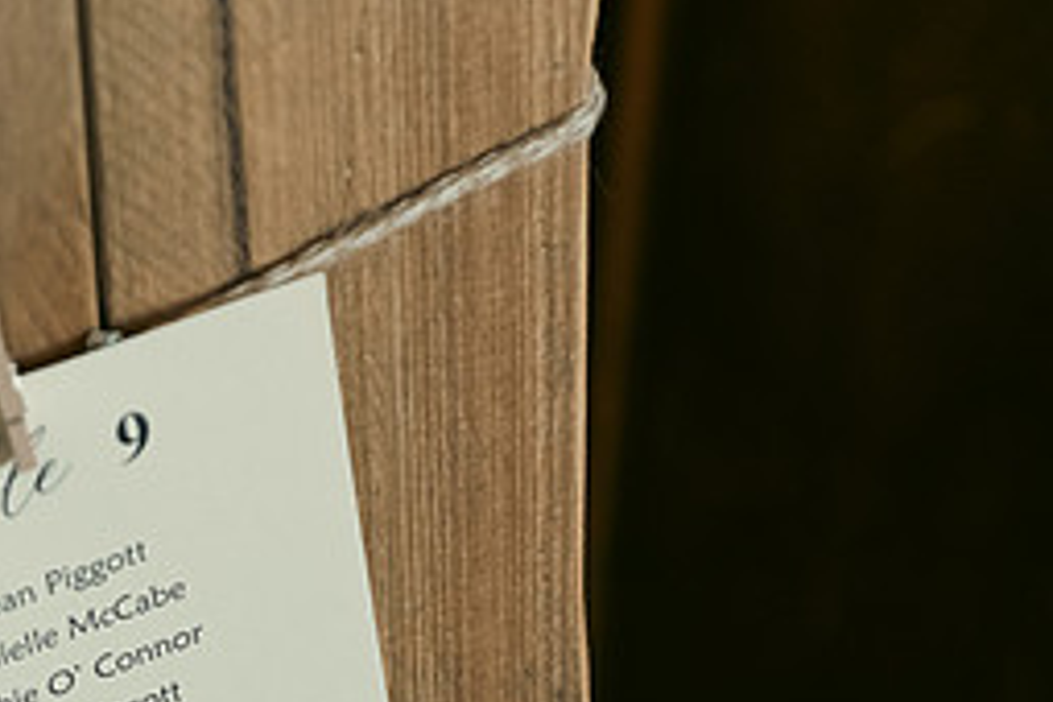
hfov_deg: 12.8
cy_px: 795
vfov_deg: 8.6
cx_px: 103
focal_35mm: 159
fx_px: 4650
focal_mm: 70
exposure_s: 1/1000
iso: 640
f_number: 3.5
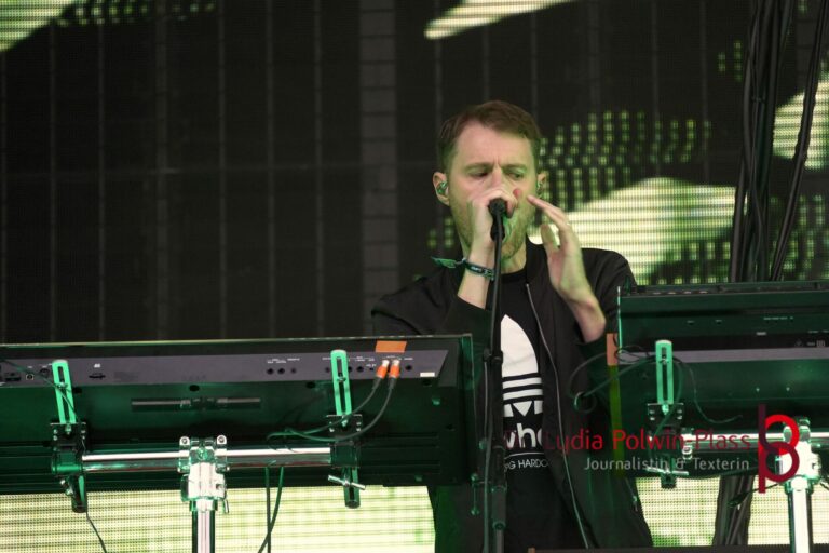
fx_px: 6182
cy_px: 276
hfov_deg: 7.7
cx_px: 414
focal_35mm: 268
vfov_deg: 5.1
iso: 3200
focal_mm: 179
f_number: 6.3
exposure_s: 1/320
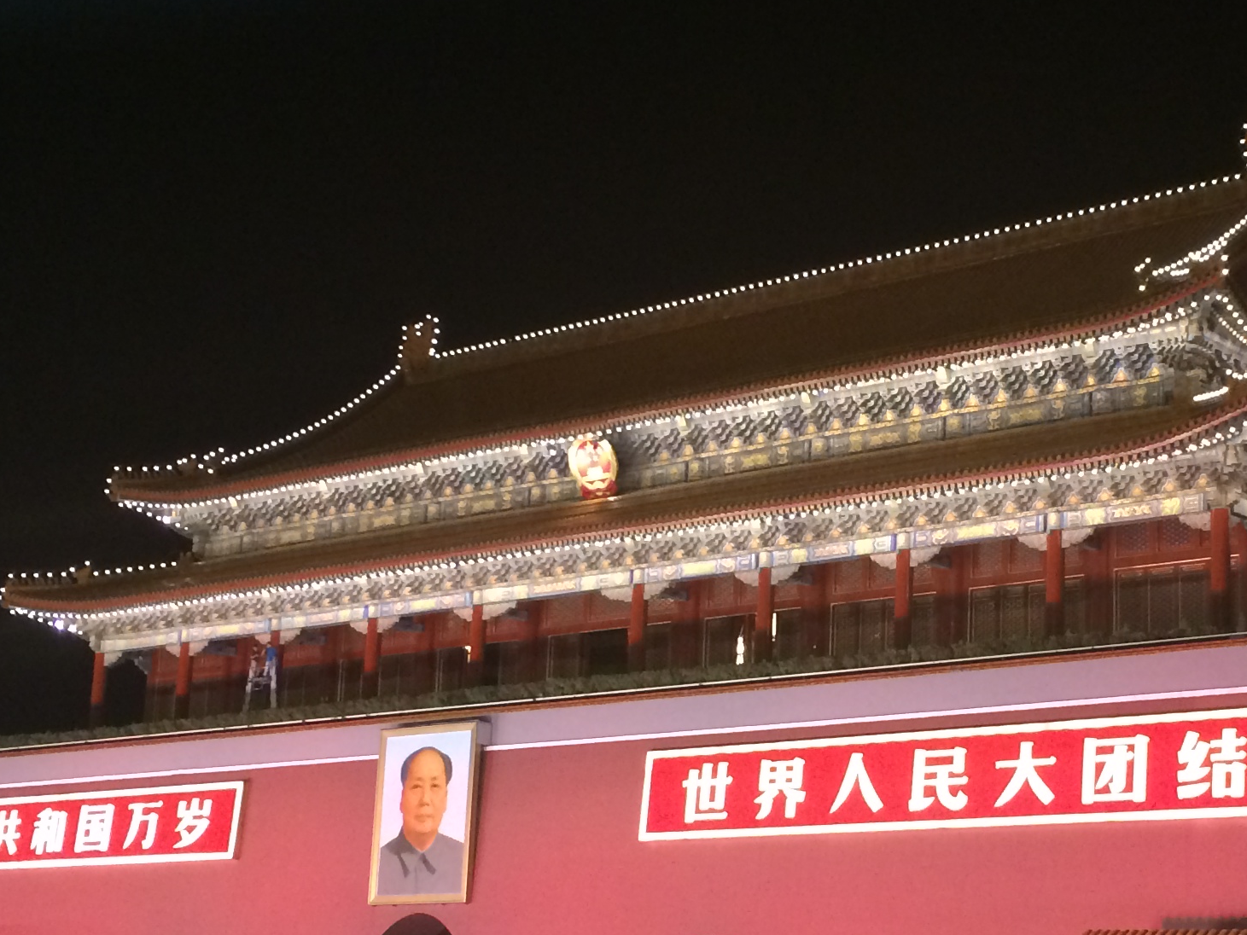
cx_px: 794
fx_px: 2414
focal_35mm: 67
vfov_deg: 21.8
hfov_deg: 28.8
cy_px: 623
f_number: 2.2
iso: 250
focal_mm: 4.12
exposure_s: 1/30
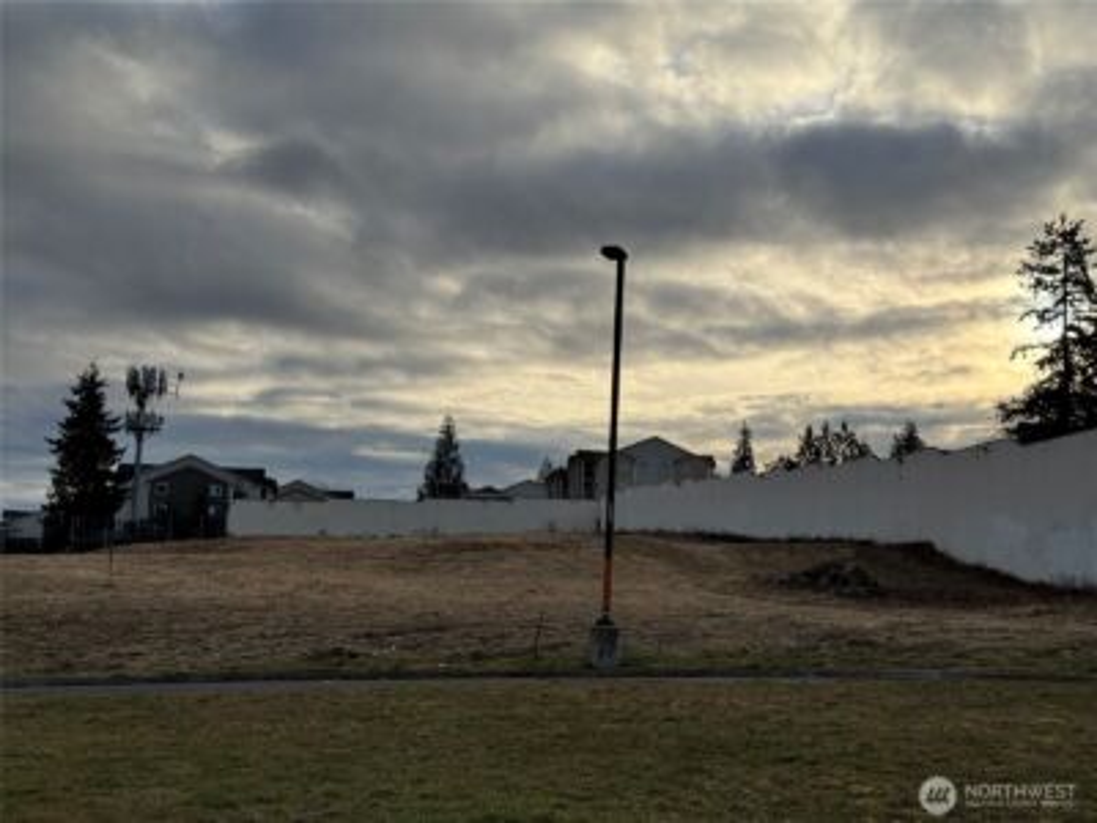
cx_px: 548
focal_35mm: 48
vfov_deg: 30.3
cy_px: 412
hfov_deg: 39.7
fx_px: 1521
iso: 64
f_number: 1.78
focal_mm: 6.76
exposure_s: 1/6410
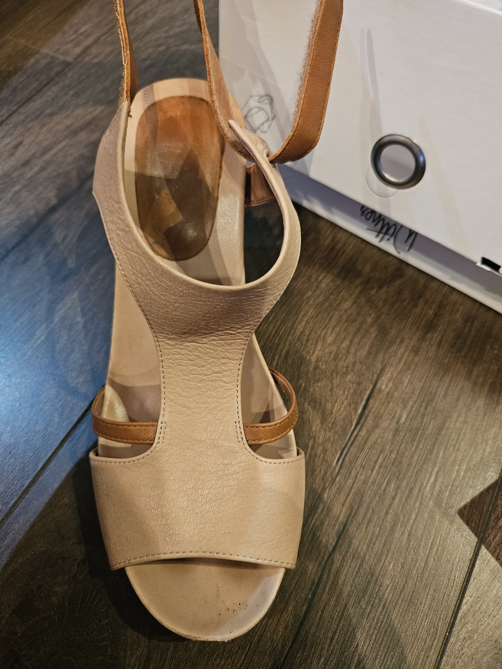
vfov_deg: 73.9
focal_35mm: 23
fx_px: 445
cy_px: 334
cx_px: 251
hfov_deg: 58.9
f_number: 1.8
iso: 640
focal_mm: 5.4
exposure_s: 1/33
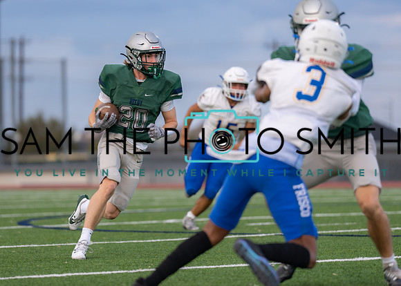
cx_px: 146
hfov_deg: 8.0
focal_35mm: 253
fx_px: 2880
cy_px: 128
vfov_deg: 5.7
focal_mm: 200
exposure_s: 1/1250
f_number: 2.8
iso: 250
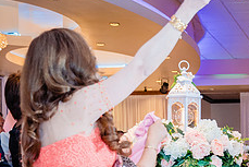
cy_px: 171
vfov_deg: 13.9
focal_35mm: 97
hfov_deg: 19.8
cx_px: 298
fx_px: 671
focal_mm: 37
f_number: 3.5
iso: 1250
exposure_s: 1/160
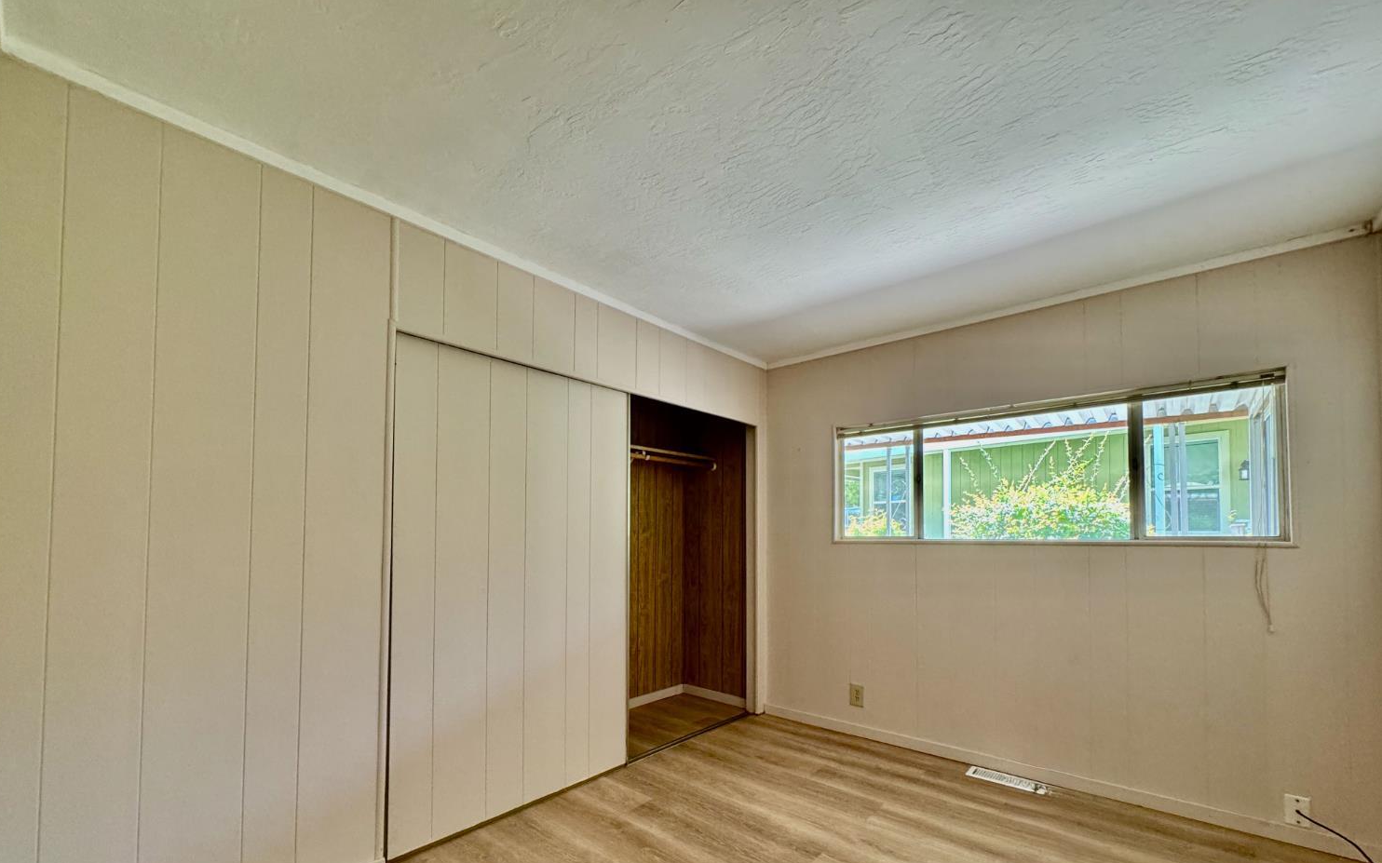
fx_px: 565
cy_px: 521
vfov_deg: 73.9
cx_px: 685
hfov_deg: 101.5
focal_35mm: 15
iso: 250
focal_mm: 2.22
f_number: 2.2
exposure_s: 1/60
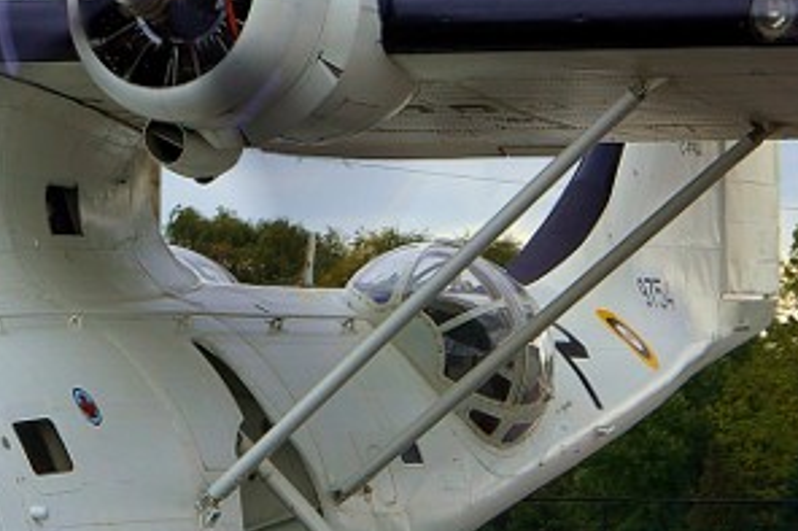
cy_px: 368
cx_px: -113
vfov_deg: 4.1
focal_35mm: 337
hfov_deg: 6.1
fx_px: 7470
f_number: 10
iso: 200
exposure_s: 1/125
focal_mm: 95
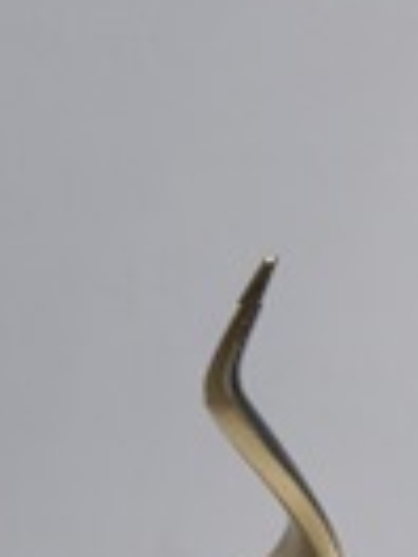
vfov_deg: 10.9
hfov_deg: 8.5
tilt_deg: -15.6
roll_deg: -0.5
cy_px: 819
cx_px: 279
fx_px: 2818
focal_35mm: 175
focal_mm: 6.76
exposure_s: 1/100
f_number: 1.78
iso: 50
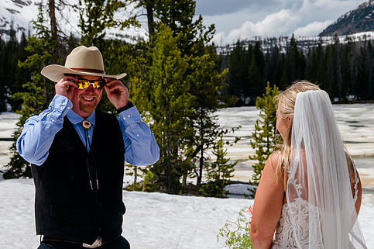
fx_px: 1100
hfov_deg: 19.3
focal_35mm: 106
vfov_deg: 12.9
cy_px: 111
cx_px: 173
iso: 200
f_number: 8
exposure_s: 1/640
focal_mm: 66
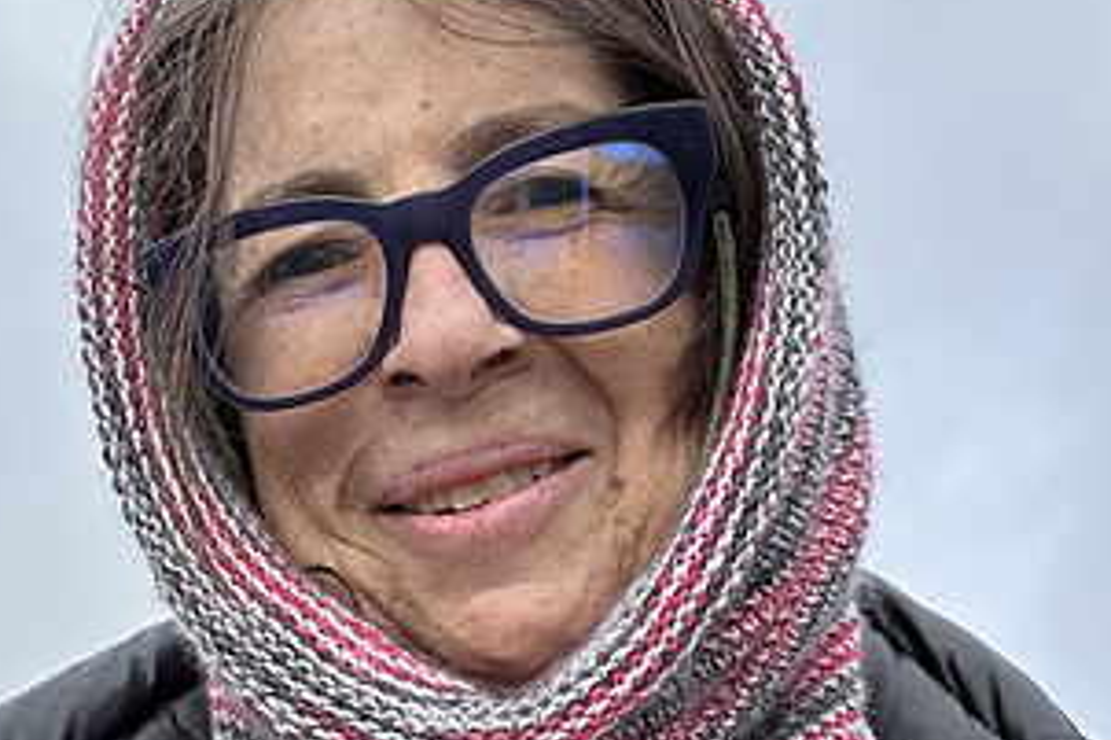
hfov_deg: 30.4
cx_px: 408
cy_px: 858
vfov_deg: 19.5
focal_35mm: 66
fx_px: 2036
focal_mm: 2.69
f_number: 1.9
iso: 32
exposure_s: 1/163
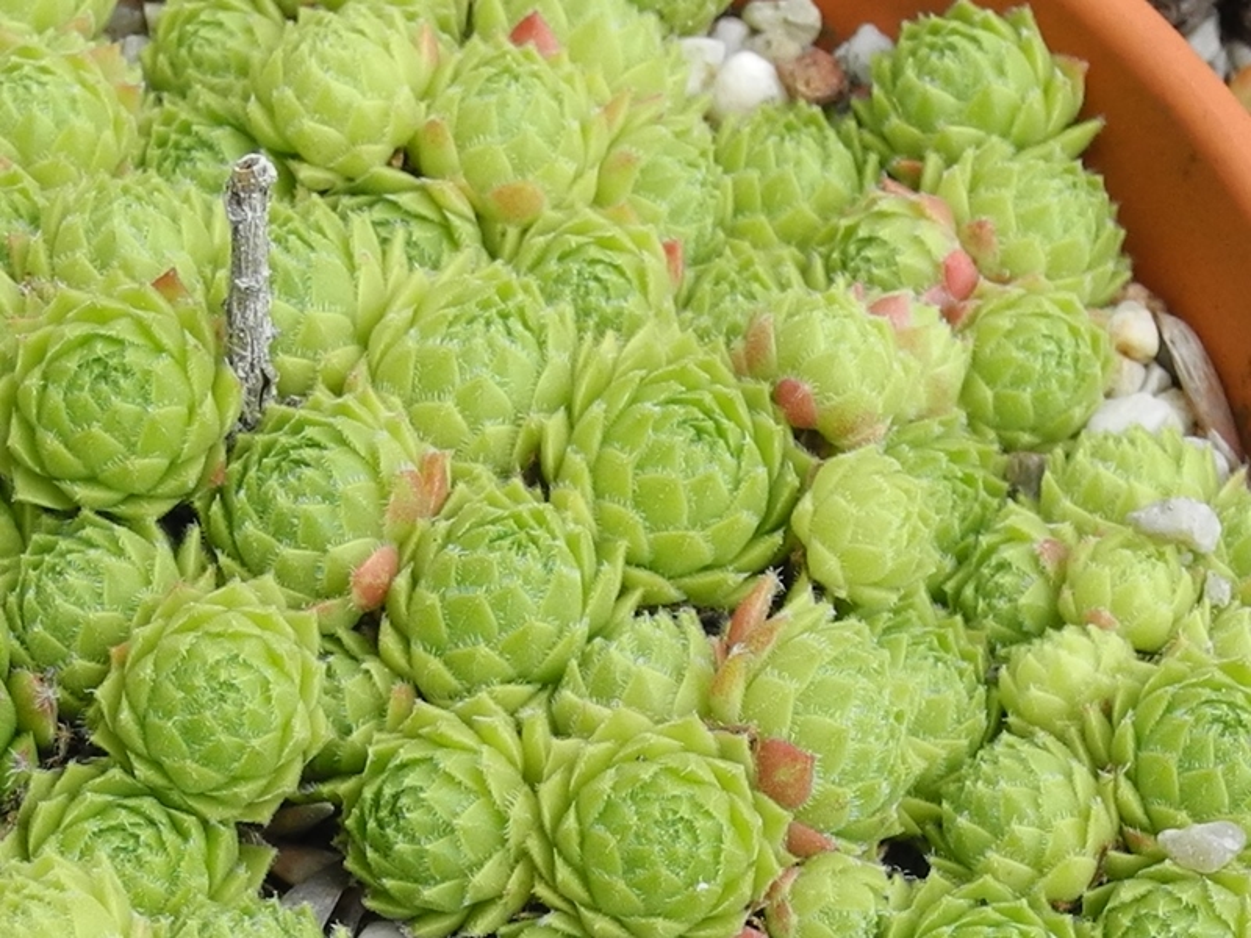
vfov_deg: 49.7
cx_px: 626
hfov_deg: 63.4
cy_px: 469
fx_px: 1012
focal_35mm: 28
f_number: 2.8
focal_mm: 6
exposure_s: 1/800
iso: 100
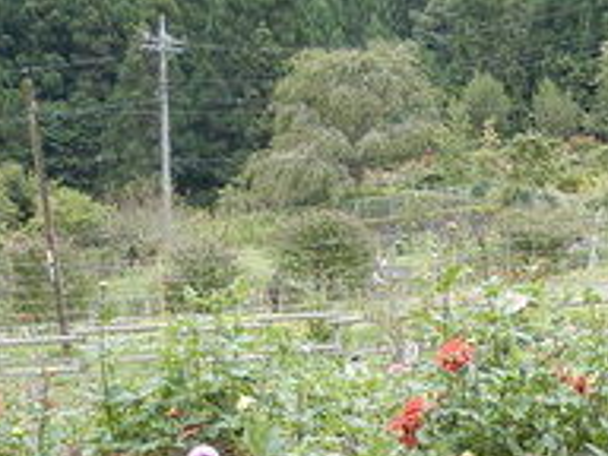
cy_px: 483
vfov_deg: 14.2
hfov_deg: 16.8
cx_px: 1005
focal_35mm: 102
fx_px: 1792
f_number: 3.4
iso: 80
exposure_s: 1/160
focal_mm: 4.3
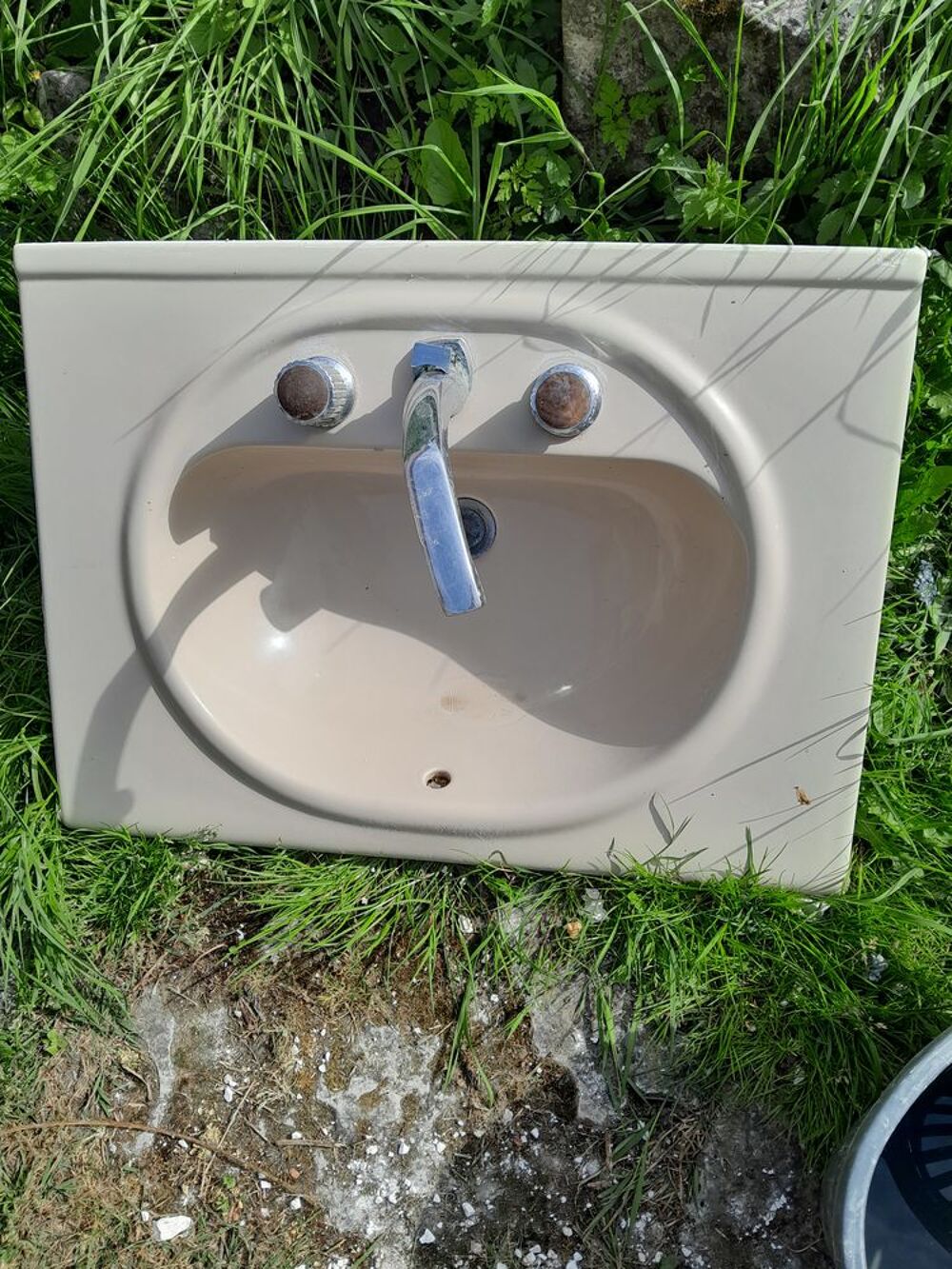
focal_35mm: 26
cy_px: 634
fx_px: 953
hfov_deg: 53.1
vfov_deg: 67.3
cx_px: 476
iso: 40
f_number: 1.8
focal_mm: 3.98
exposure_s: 1/558
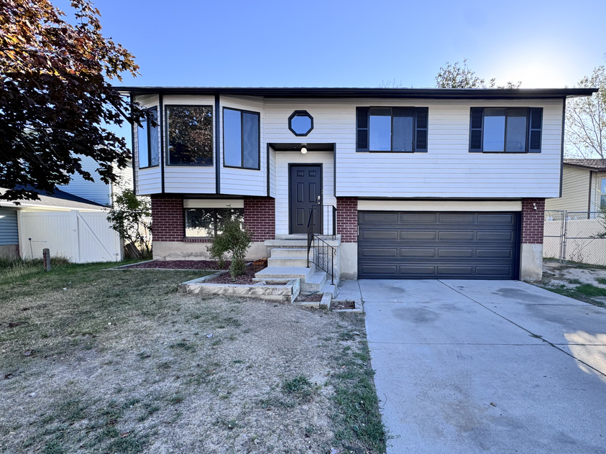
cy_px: 250
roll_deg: -0.3
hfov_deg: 90.2
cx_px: 354
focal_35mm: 17
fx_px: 298
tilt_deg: -3.5
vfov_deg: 74.5
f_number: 2.2
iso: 50
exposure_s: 1/217
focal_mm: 2.22
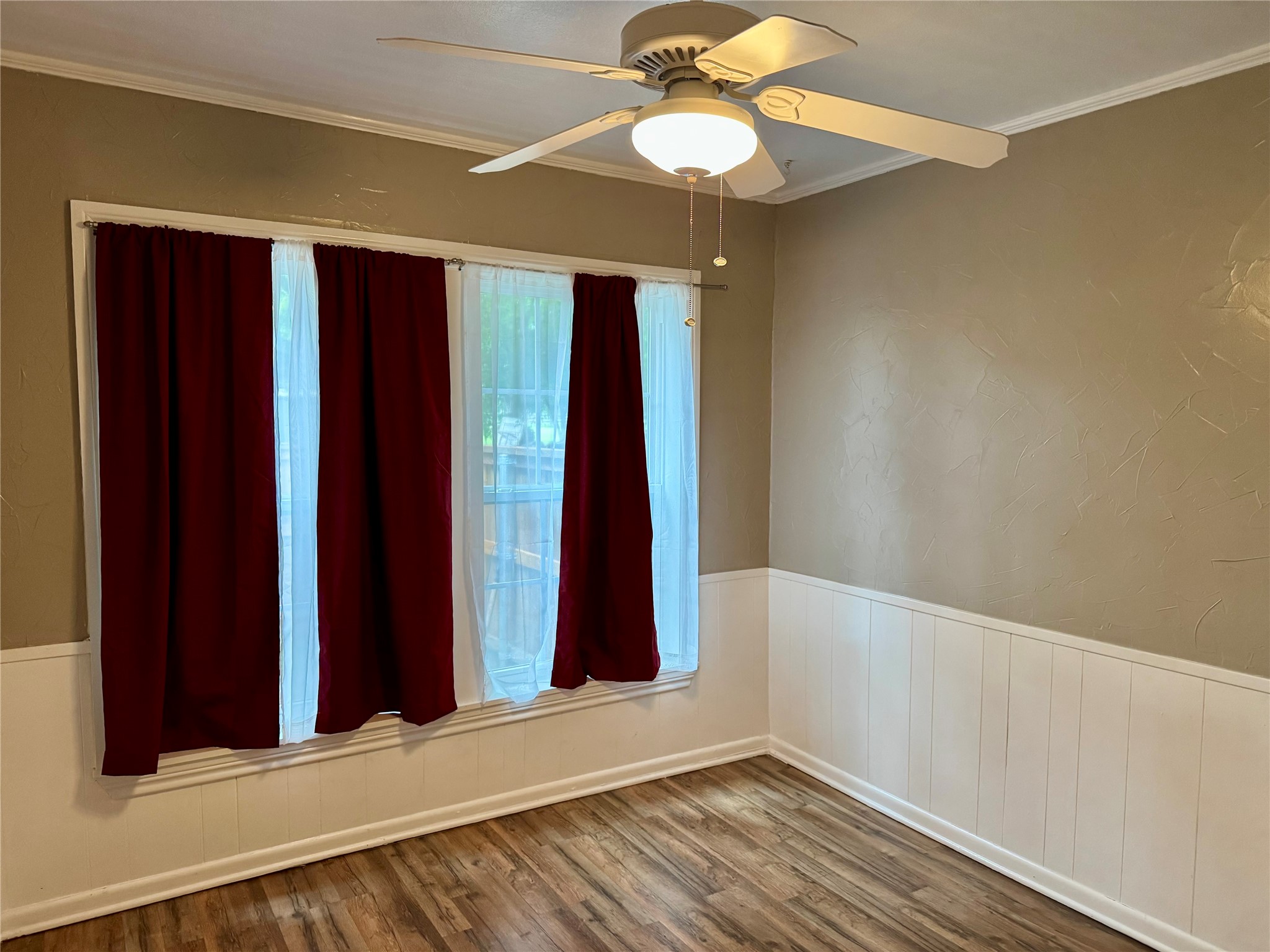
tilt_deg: -3.0
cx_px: 635
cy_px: 476
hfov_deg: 71.6
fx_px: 881
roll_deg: +0.3
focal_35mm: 24
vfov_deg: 56.8
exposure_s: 1/60
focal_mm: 6.76
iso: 320
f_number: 1.78
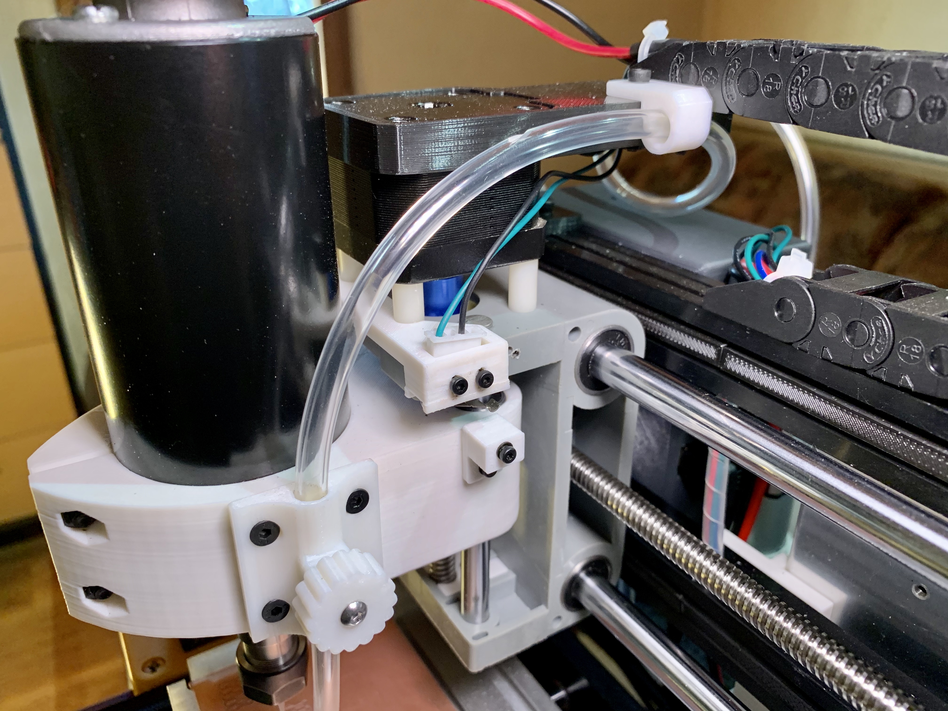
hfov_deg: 67.3
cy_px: 356
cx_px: 474
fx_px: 712
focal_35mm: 26
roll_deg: +0.9
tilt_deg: -24.7
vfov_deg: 53.1
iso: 160
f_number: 1.8
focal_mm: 4.25
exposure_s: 1/60
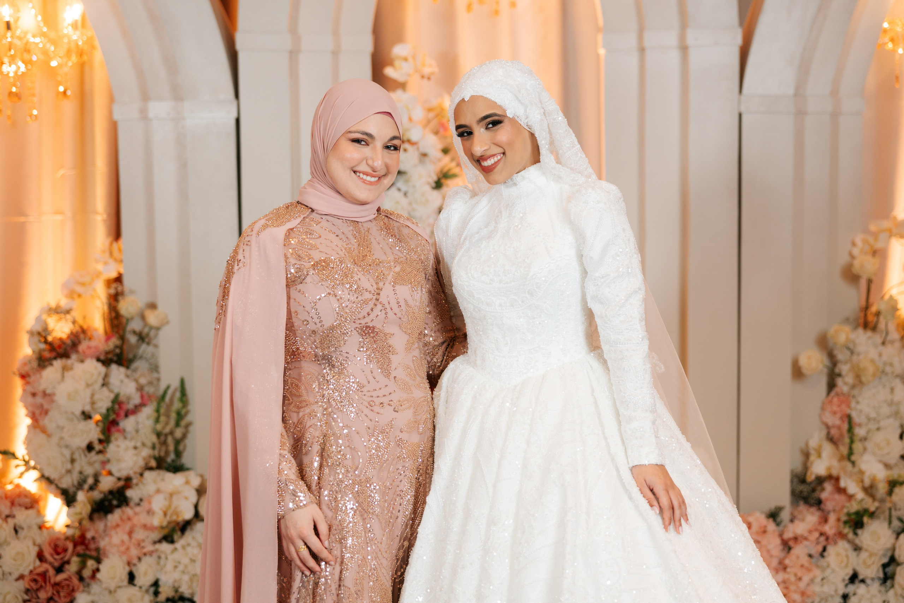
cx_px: 452
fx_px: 1886
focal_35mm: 75
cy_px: 291
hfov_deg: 27.0
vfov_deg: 18.2
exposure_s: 1/200
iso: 320
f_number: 2.8
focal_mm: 72
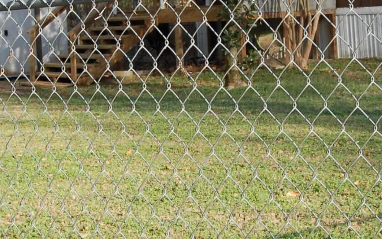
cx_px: 215
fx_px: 1447
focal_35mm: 139
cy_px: 70
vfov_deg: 9.4
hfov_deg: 15.0
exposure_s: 1/200
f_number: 7.1
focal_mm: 32
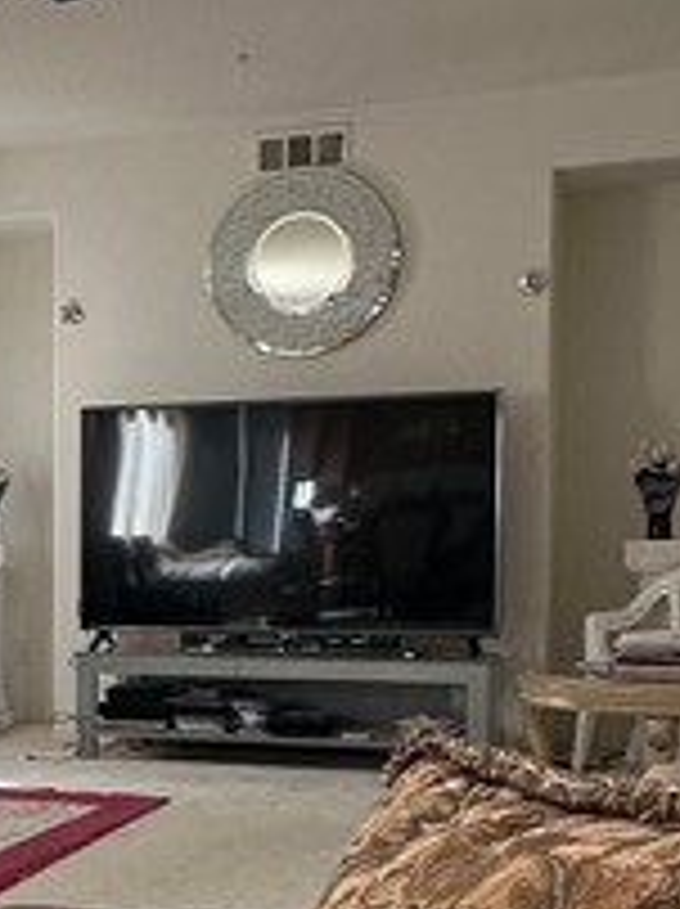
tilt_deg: -3.2
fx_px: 1864
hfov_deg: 18.5
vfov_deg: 27.2
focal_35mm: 71
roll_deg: +0.1
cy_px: 634
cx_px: -311
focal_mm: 2.22
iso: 100
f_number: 2.2
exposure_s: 1/99
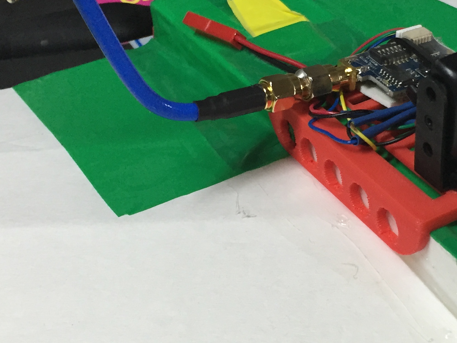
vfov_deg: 21.0
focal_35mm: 70
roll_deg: -2.2
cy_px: 140
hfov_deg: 27.4
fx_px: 924
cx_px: 341
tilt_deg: -39.0
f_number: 2.2
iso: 125
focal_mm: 4.15
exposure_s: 1/30
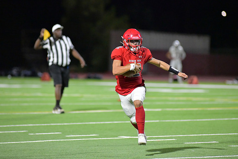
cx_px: 119
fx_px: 1984
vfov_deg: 4.6
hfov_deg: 6.9
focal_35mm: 300
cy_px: 80
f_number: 4
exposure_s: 1/1250
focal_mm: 300
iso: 10000
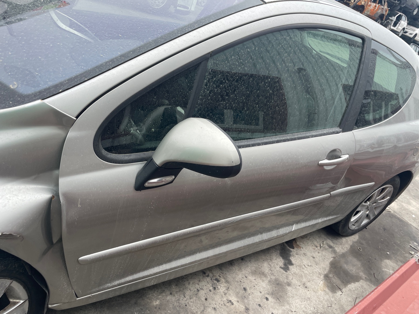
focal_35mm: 26
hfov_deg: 67.3
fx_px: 315
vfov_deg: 53.1
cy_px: 157
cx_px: 210
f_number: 1.6
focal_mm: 4.2
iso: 32
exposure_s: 1/955
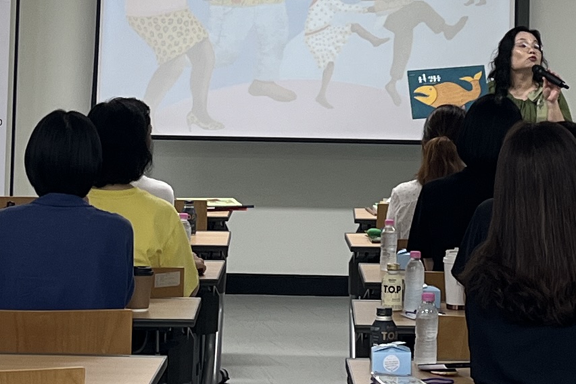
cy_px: -157
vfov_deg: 10.4
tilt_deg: +5.7
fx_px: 2048
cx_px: 378
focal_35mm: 128
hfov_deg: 16.0
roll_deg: -1.3
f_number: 1.6
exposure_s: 1/60
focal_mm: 5.1
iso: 64
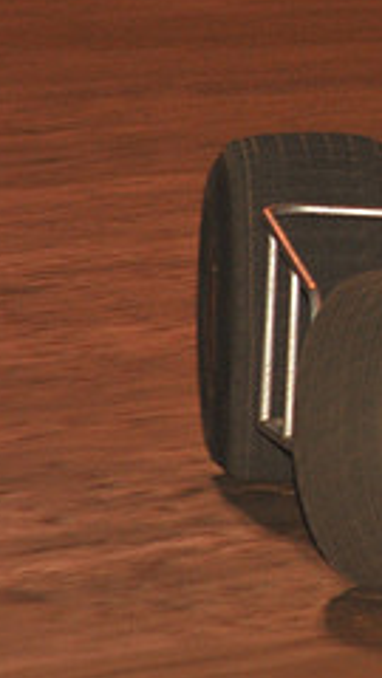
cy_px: 162
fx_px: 9130
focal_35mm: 507
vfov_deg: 4.3
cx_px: 730
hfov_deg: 2.4
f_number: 6.3
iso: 1000
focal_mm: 200
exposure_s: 1/250
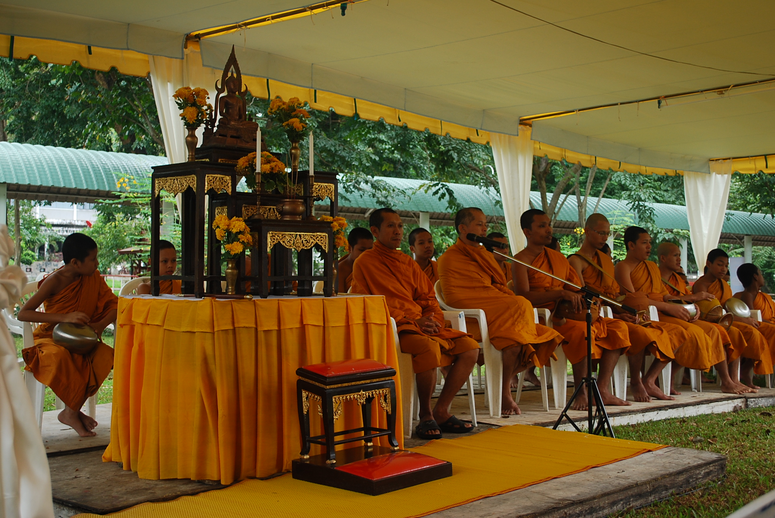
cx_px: 388
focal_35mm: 48
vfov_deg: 28.2
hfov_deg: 41.1
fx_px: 1035
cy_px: 259
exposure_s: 1/25
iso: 200
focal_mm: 32
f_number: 5
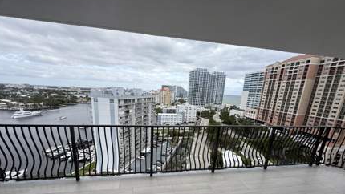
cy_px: 132
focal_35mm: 17
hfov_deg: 95.9
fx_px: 156
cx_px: 170
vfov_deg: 62.1
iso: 50
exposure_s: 1/370
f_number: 2.2
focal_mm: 2.22
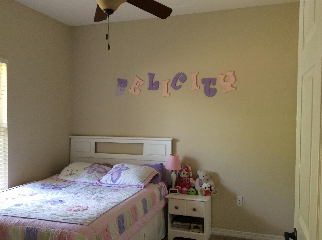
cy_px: 126
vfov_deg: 41.7
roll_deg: +0.0
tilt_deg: -2.1
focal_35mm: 34
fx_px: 316
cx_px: 158
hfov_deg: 54.0
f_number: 2.4
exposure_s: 1/24
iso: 64
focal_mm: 3.3
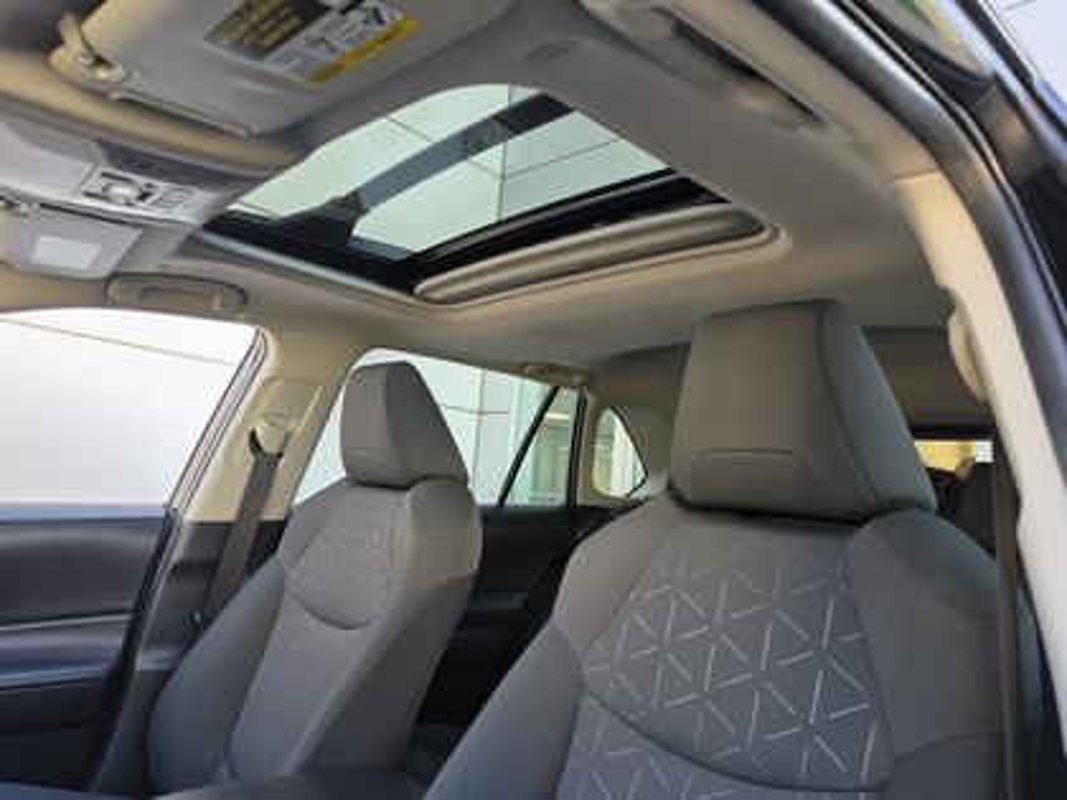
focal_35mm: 23
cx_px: 534
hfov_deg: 73.9
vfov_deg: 58.9
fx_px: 709
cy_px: 400
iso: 50
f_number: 1.4
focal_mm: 6.5
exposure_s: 1/180
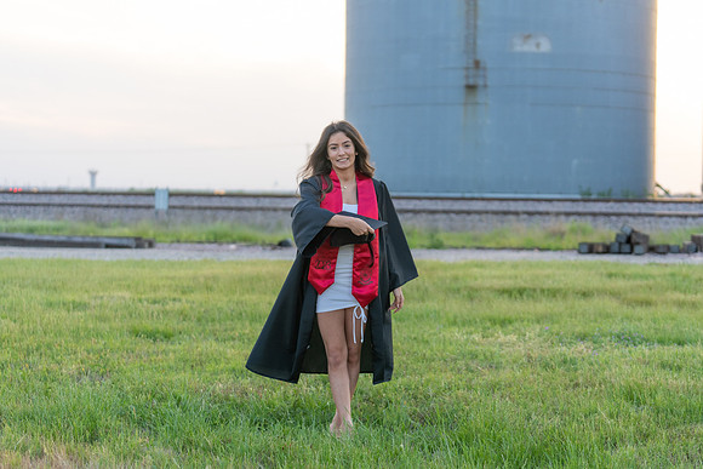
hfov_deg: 27.6
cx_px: 352
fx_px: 1430
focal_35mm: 73
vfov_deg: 18.6
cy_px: 234
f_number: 2.8
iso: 800
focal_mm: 70
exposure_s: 1/1000
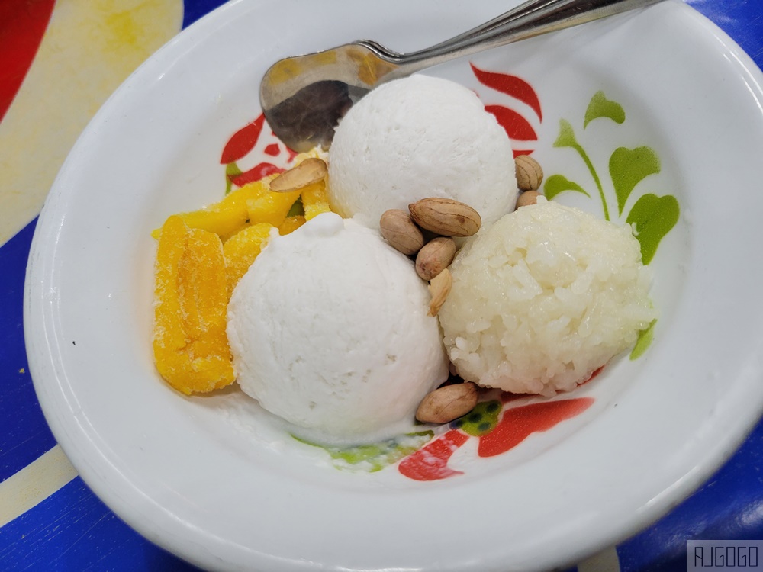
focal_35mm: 26
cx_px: 382
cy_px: 286
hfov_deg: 67.3
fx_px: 573
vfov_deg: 53.1
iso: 200
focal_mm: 5.4
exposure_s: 1/60
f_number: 1.8
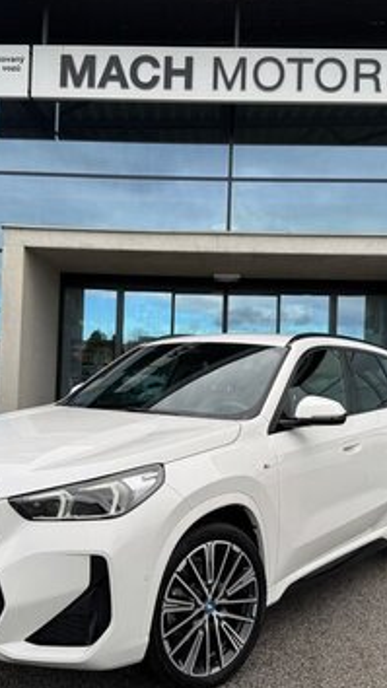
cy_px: 344
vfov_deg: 55.3
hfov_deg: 32.8
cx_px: 183
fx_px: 657
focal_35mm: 36
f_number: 1.78
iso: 80
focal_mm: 6.76
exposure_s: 1/756
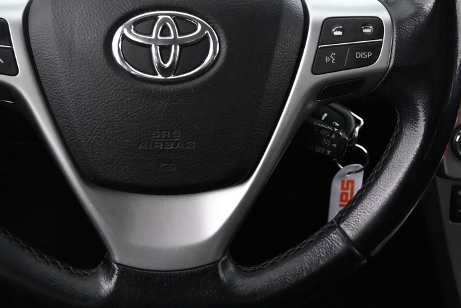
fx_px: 717
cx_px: 249
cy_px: 39
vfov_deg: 23.6
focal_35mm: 56
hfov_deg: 35.6
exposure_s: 1/25
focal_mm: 16
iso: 3200
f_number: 3.5
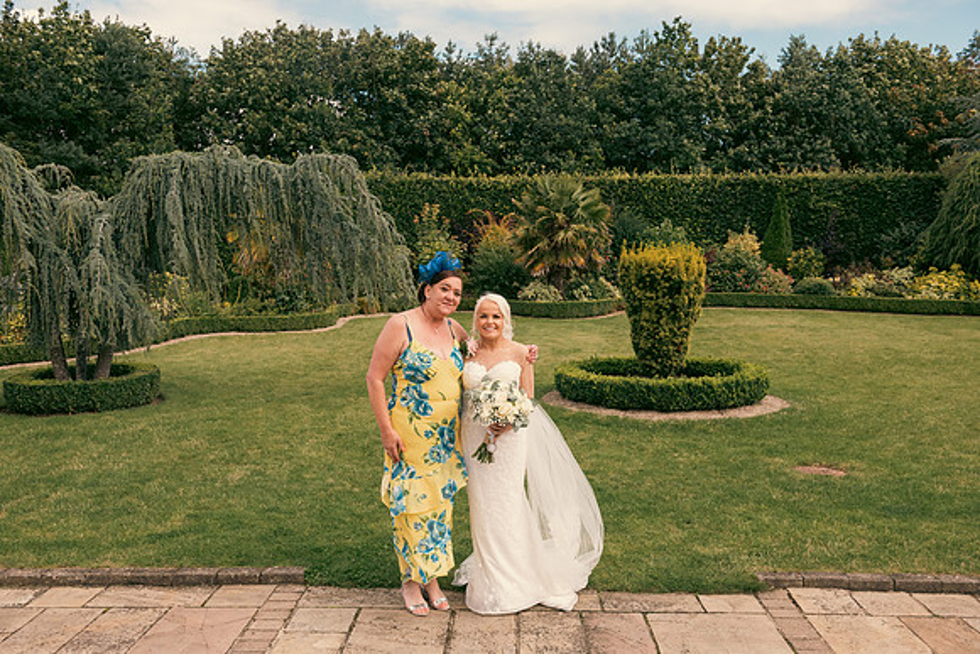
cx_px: 490
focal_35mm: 32
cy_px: 327
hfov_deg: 58.7
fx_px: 871
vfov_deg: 41.1
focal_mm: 32
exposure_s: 1/500
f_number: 6.3
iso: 160
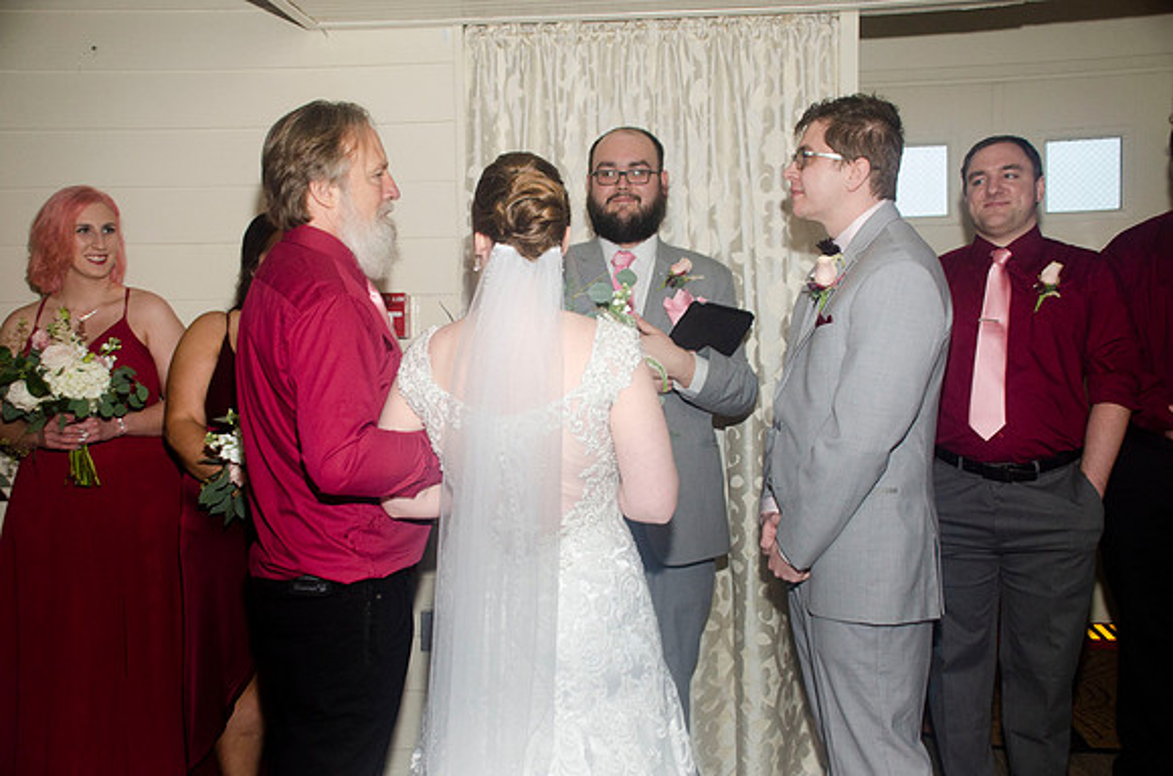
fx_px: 1268
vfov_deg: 34.1
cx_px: 586
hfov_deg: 49.6
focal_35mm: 39
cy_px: 388
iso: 400
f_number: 3.8
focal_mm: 26
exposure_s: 1/80
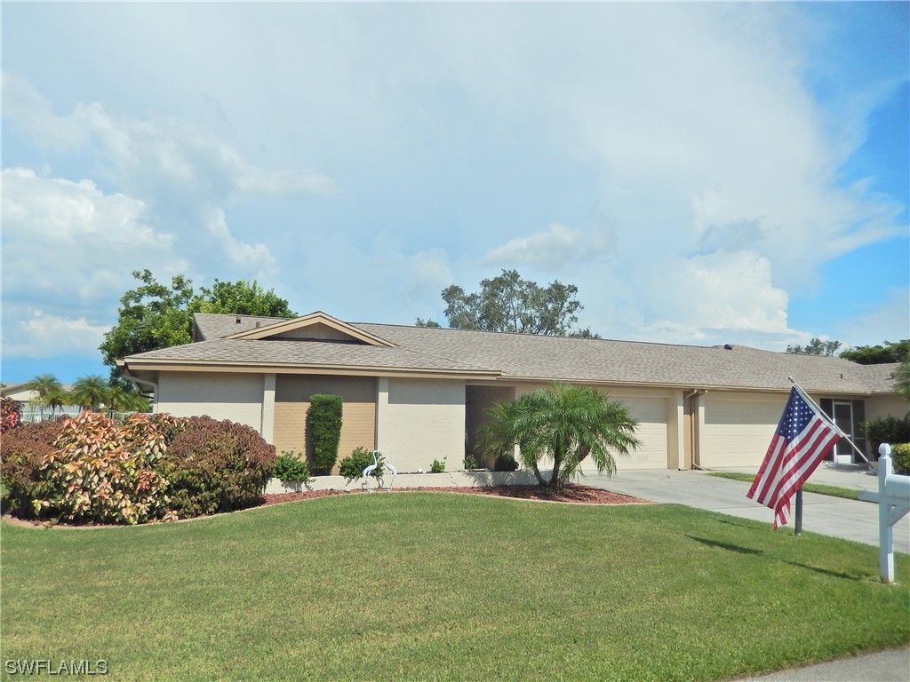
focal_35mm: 25
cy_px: 341
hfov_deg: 69.4
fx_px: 657
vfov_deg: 54.9
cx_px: 455
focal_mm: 4.5
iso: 125
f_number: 6.8
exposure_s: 1/800
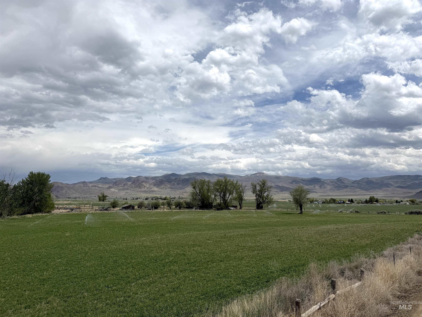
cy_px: 158
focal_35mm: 24
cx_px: 211
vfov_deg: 56.8
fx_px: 293
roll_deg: -0.9
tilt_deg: +8.3
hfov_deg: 71.6
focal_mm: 6.76
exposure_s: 1/14286
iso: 80
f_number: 1.78
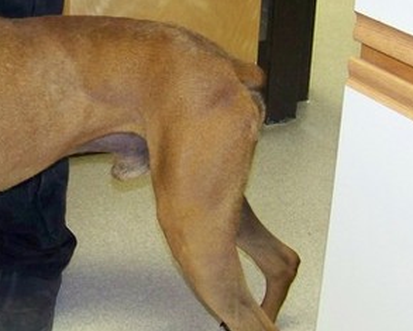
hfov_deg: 20.1
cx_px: -8
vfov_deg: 16.7
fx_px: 1126
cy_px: 85
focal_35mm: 92
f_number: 2.8
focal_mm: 5.85
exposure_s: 1/30
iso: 200
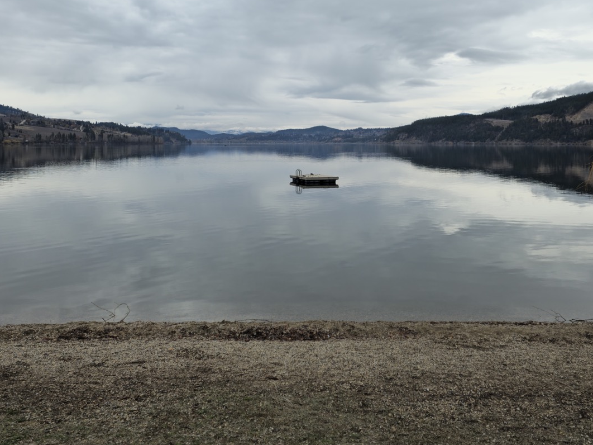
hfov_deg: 47.9
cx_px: 312
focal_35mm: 39
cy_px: 146
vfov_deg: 36.4
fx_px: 668
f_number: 1.7
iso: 10
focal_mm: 6.3
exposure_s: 1/722
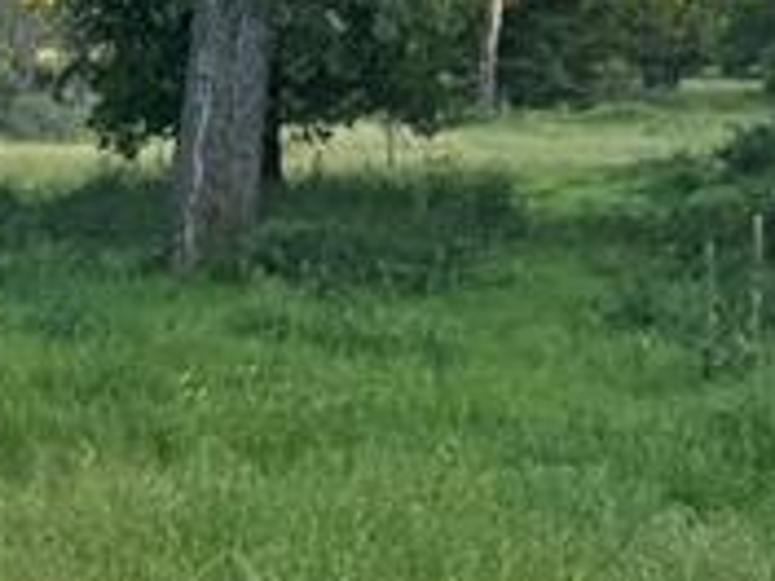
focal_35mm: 140
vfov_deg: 10.5
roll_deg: -1.3
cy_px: 13
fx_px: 3134
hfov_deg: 12.4
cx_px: -771
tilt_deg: -0.6
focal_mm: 6.76
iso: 80
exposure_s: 1/888
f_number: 1.78
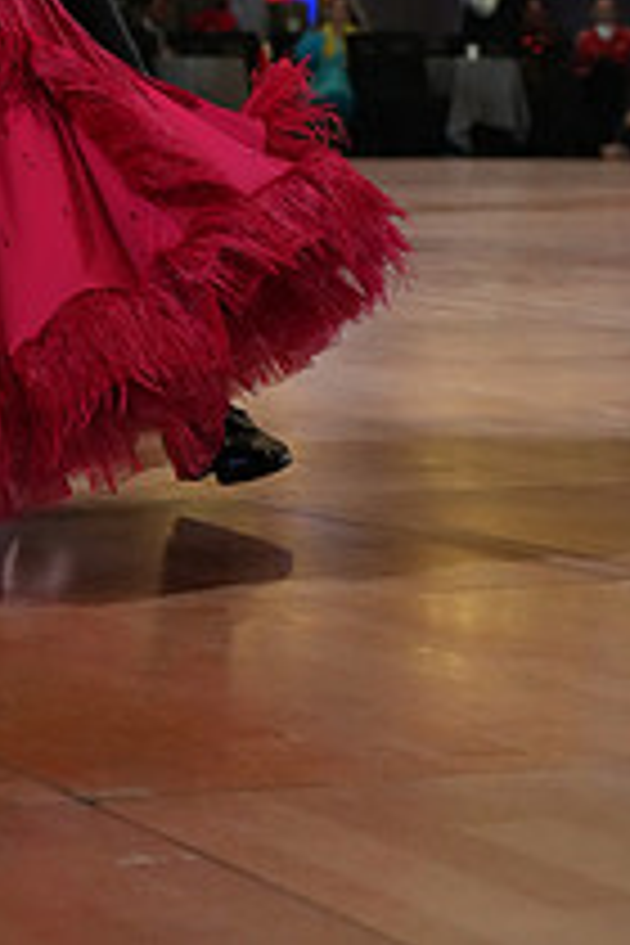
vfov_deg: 13.9
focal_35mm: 141
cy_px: -356
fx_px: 3701
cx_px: -7
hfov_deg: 9.7
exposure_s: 1/500
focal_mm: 51
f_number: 4.5
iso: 3200
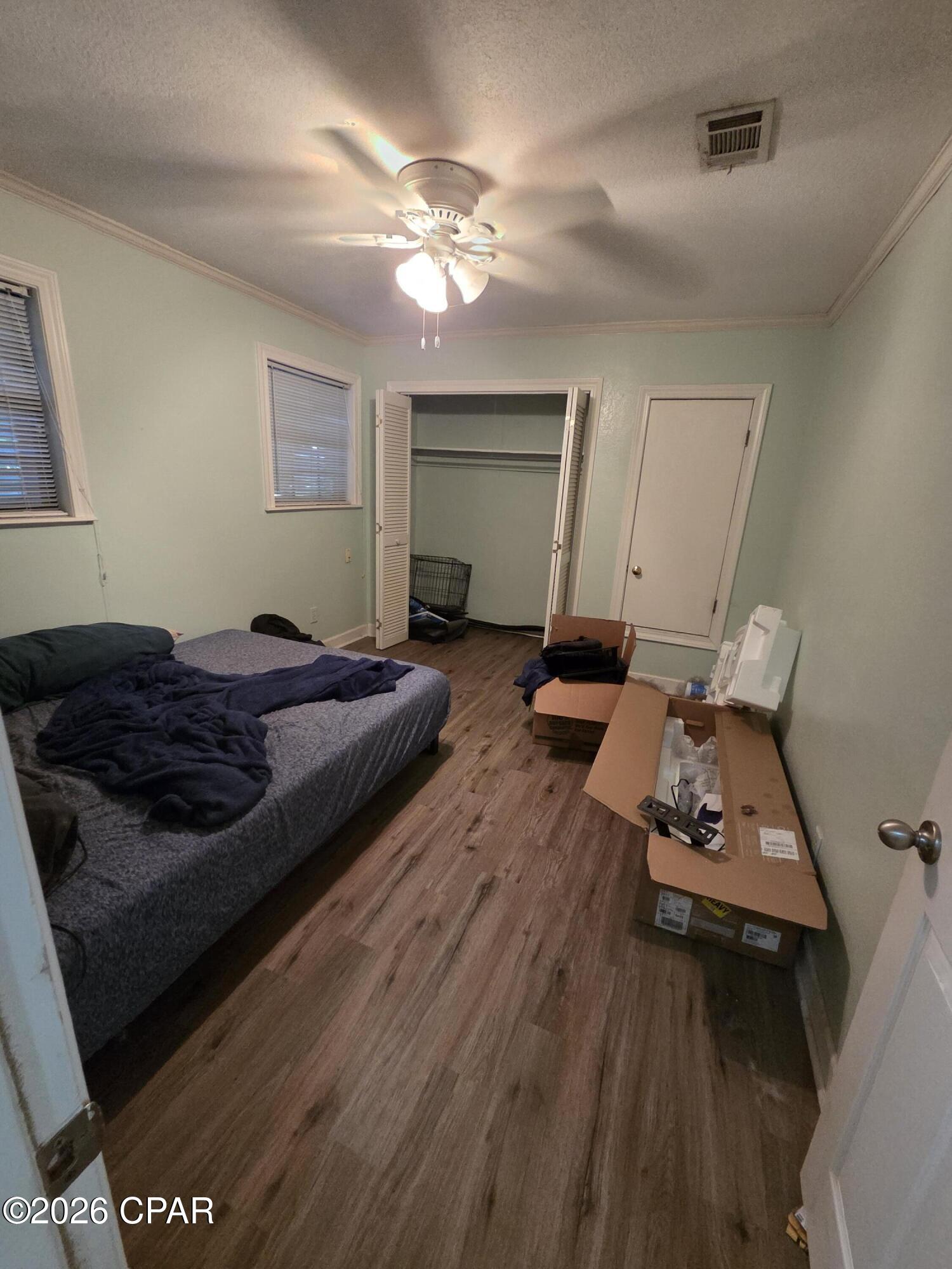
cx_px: 476
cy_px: 634
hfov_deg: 89.9
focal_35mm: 13
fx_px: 477
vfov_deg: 106.2
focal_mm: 2.2
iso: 1000
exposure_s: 1/60
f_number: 2.2
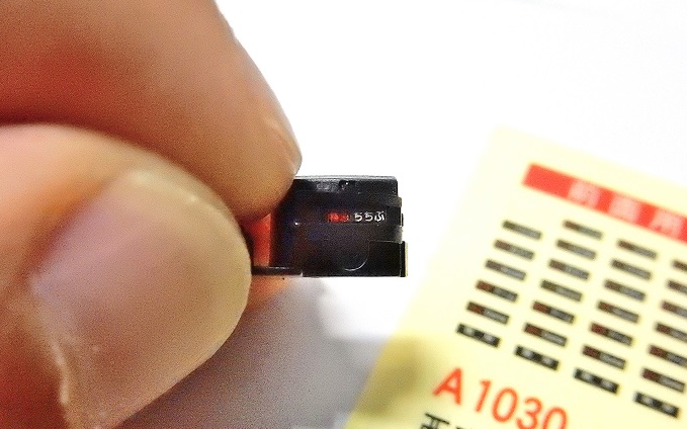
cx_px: 337
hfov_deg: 42.7
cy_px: 211
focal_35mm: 47
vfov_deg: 27.4
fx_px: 880
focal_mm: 7.6
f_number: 4.2
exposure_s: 1/250
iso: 3200
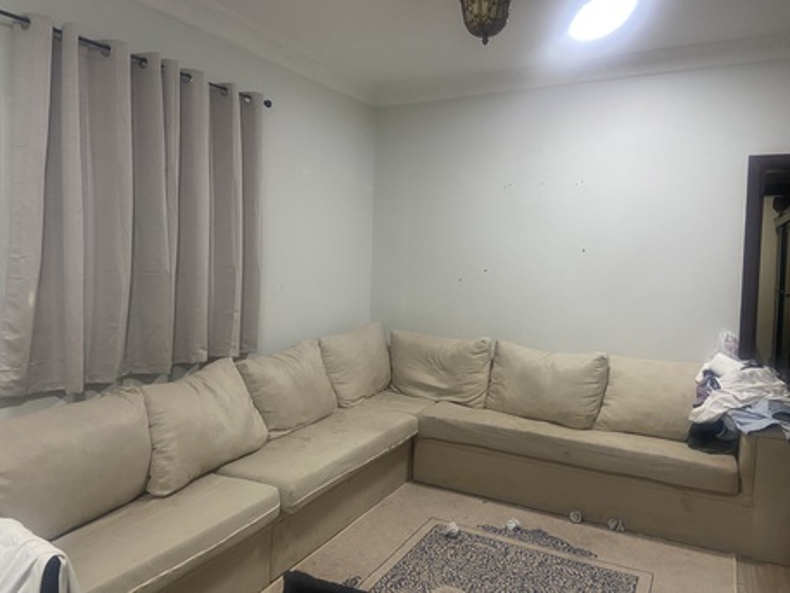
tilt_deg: -3.6
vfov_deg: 53.1
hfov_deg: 67.3
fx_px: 594
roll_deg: -0.4
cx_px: 395
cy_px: 296
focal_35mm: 26
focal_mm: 4.25
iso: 160
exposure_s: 1/60
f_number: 1.8
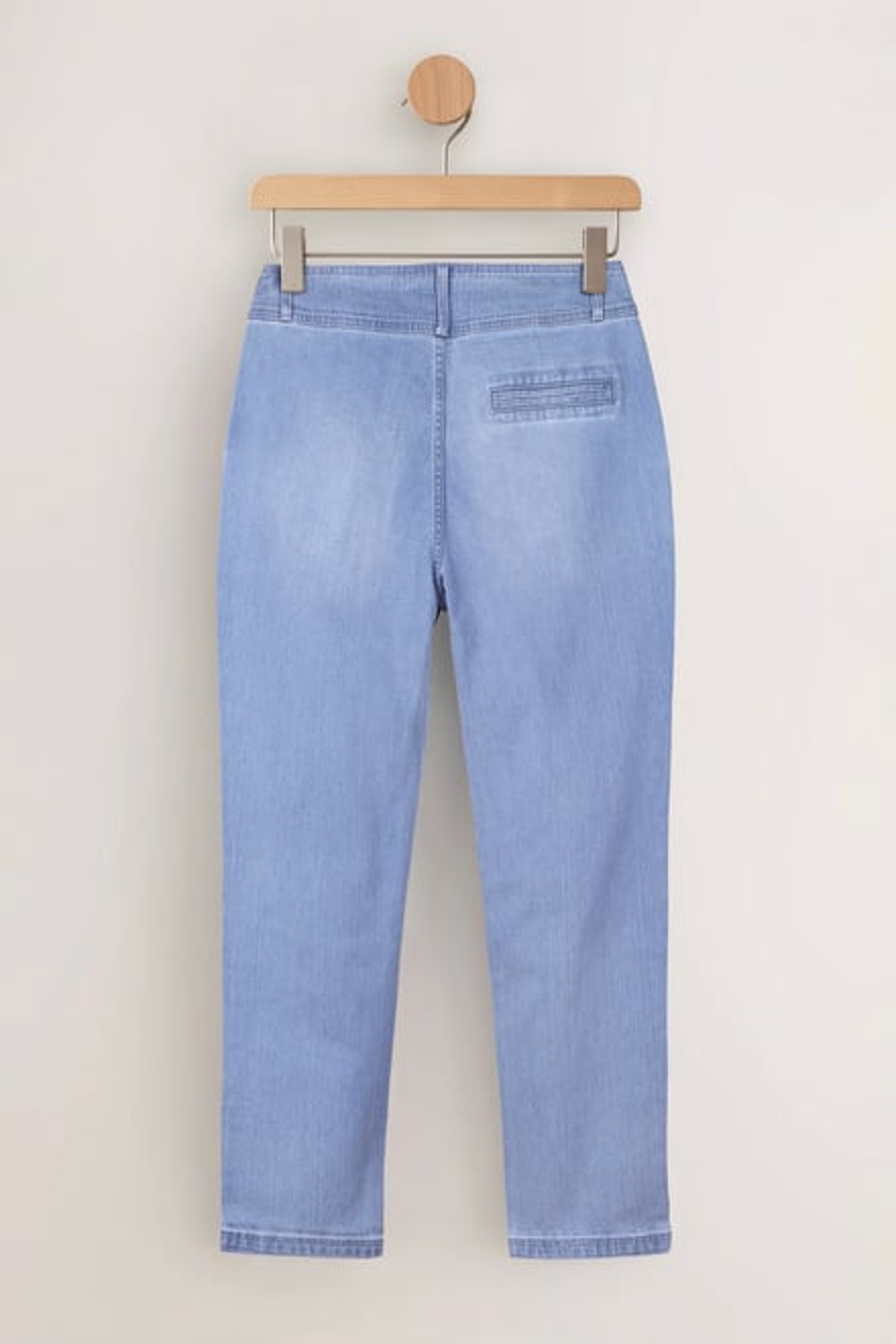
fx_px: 1456
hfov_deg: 34.2
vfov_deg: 49.6
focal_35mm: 39
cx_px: 448
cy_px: 672
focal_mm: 39
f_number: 7.1
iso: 125
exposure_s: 1/160
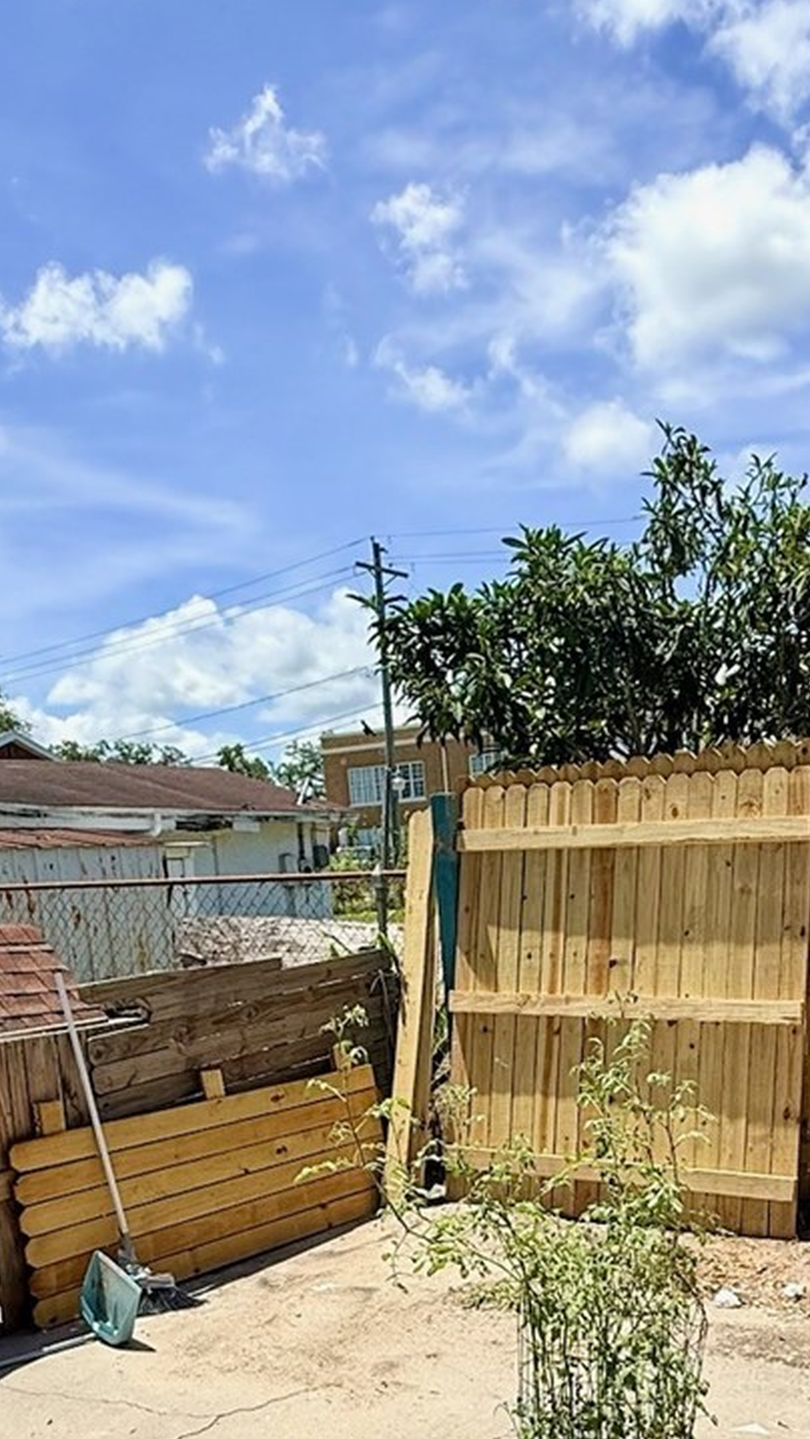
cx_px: 543
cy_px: 1064
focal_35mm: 34
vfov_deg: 55.5
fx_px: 1298
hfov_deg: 34.3
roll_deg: +4.0
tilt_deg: -7.4
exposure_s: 1/1961
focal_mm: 2.22
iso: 50
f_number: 2.2
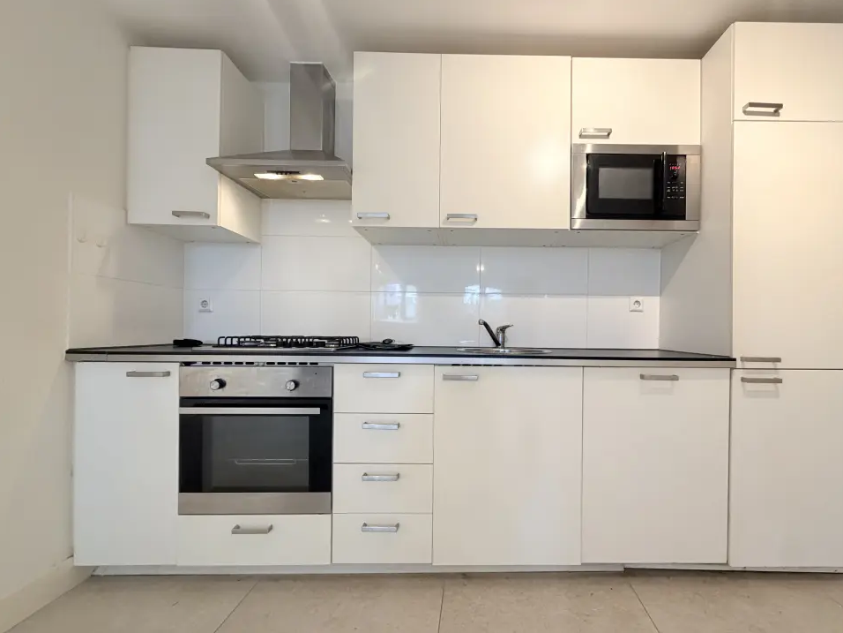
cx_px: 477
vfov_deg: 78.1
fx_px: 390
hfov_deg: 94.0
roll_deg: -1.7
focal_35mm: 16
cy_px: 331
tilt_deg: +0.5
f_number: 2.2
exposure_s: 1/100
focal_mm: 2.22
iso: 320
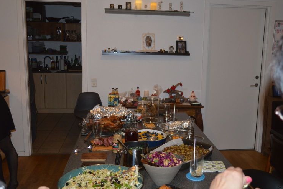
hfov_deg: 49.5
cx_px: 152
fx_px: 307
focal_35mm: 39
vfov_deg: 34.2
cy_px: 94
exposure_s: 1/60
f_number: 4
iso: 800
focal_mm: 24
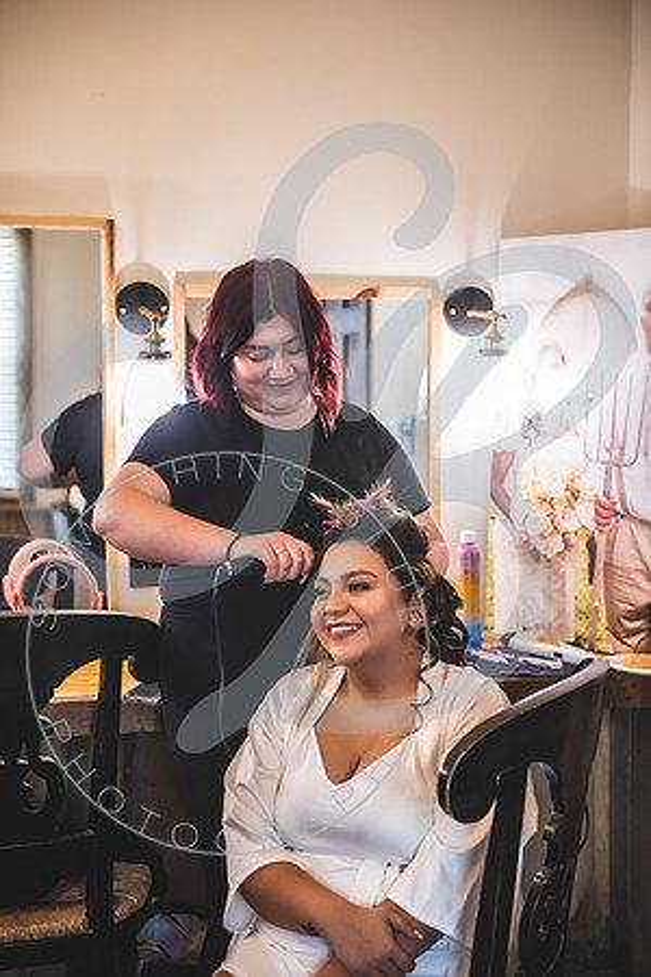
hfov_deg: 22.6
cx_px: 326
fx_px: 1627
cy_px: 488
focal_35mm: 60
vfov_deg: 33.4
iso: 1000
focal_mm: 60
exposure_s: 1/125
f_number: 2.8
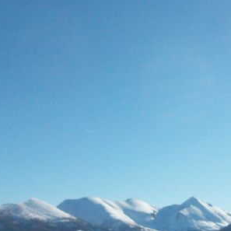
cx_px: 175
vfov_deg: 21.3
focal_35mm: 81
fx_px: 612
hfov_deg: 21.2
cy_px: 163
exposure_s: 1/800
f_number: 5.5
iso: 80
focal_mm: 5.7
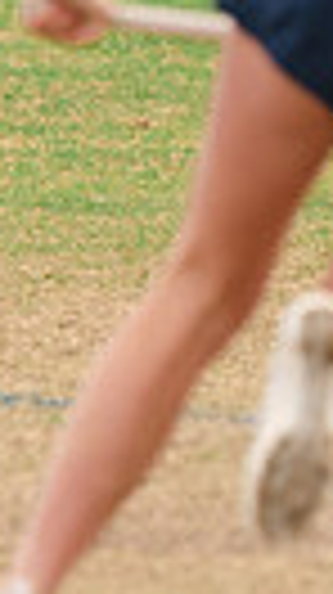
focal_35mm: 1770
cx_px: 1035
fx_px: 27856
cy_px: -120
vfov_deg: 1.2
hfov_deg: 0.7
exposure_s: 1/1250
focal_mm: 200
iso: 250
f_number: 3.5
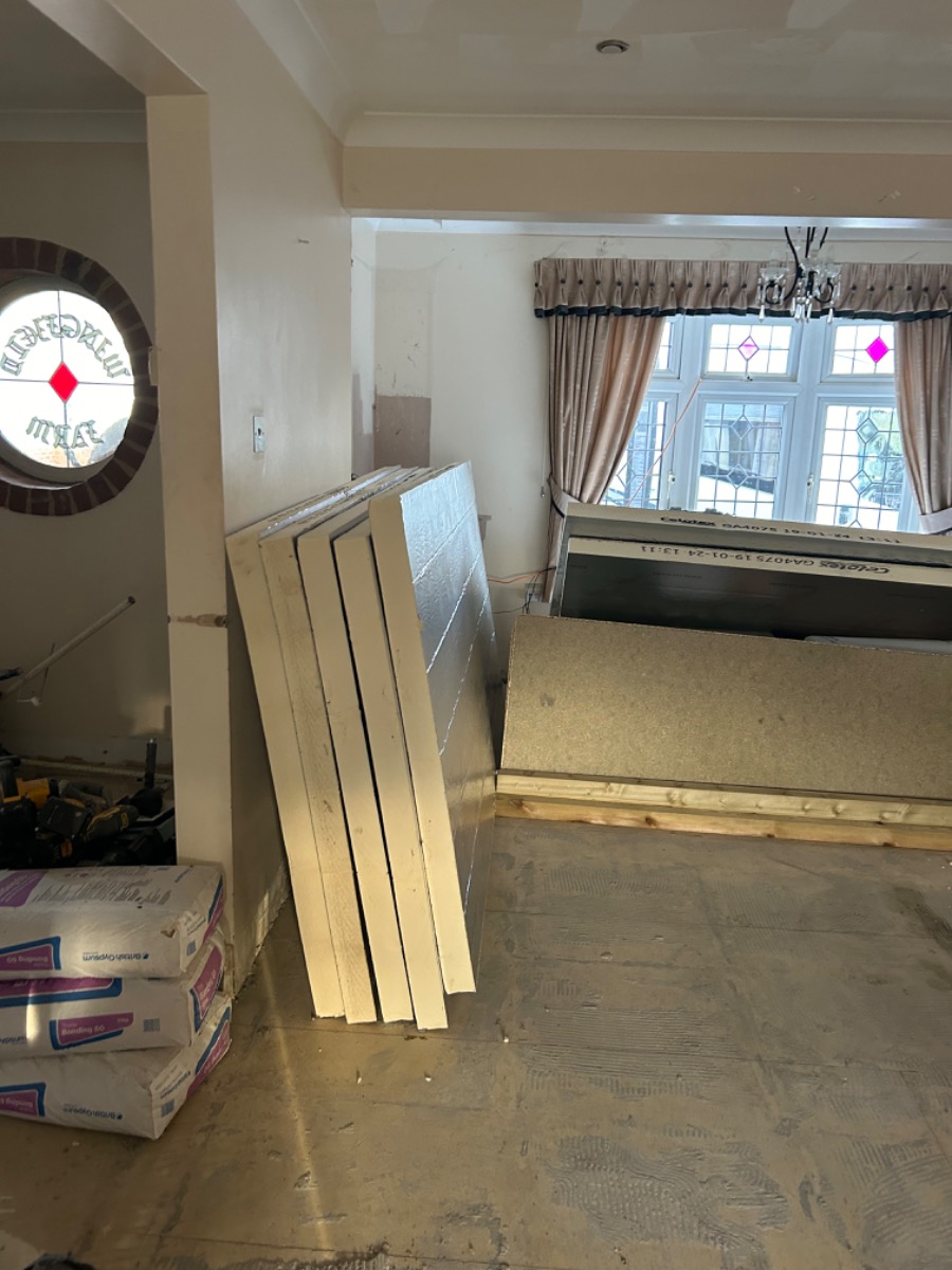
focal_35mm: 26
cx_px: 476
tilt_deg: -17.4
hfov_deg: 53.1
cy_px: 635
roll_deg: -1.9
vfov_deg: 67.3
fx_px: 953
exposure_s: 1/60
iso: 200
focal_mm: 5.7
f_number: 1.5
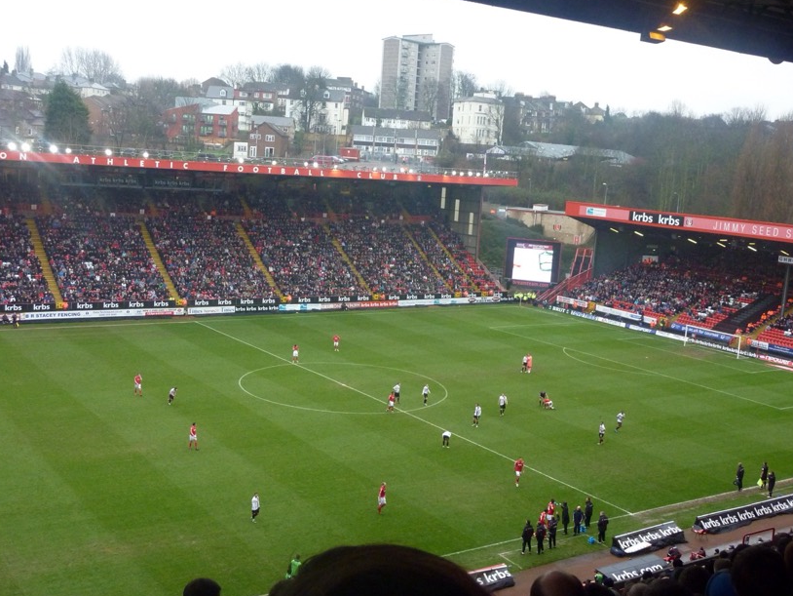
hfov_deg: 46.8
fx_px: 917
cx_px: 373
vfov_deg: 36.0
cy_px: 307
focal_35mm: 40
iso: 320
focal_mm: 6.1
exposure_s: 1/160
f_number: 3.6
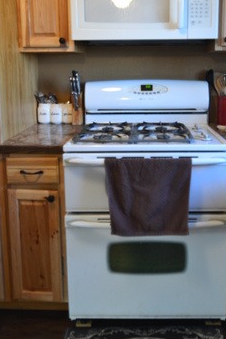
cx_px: 138
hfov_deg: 38.7
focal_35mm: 34
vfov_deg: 54.5
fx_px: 320
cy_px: 108
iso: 800
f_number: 2.8
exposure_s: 1/50
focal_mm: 16
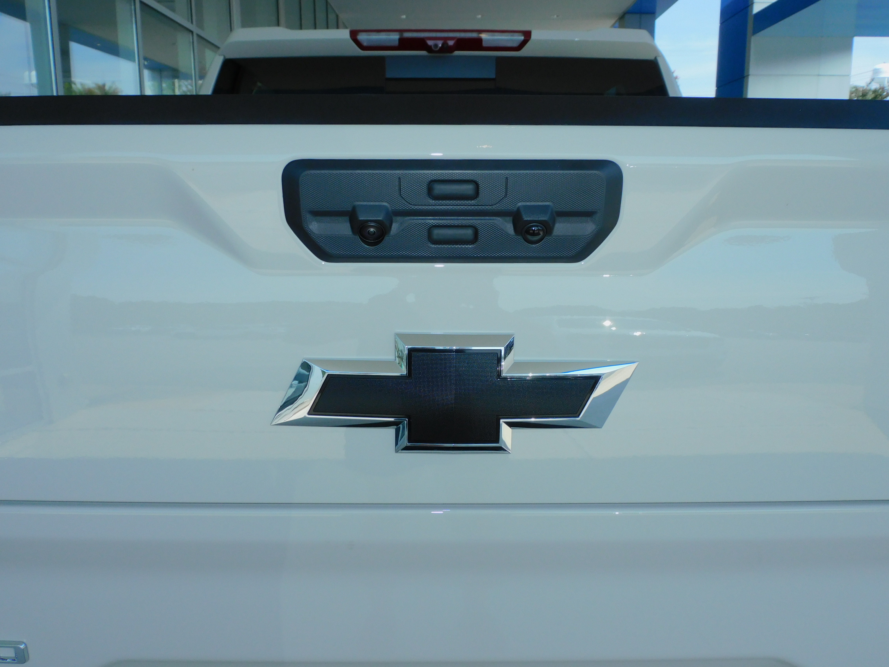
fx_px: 770
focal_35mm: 30
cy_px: 334
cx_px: 444
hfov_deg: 60.0
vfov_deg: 46.8
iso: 125
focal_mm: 5.4
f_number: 3.5
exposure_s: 1/1000
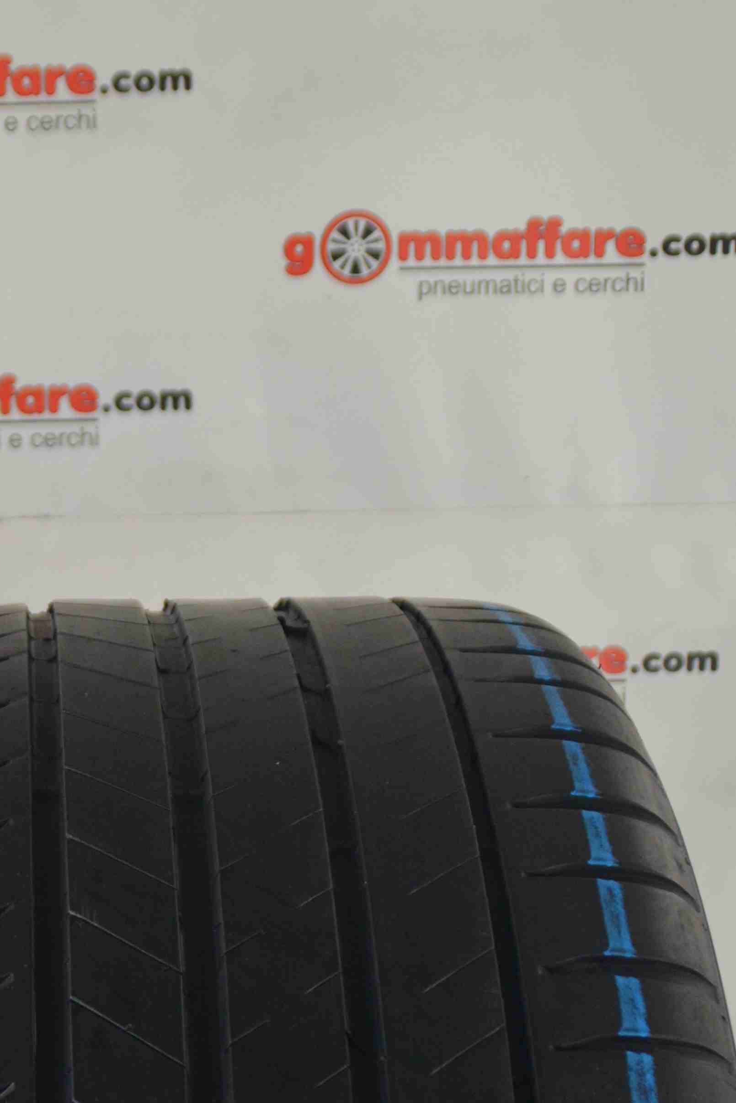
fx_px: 2514
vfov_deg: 24.2
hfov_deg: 16.0
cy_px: 965
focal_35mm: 82
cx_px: -154
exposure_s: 1/60
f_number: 4
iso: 800
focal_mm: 22
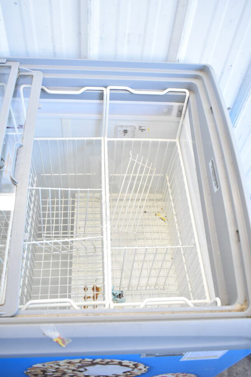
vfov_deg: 59.5
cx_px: 126
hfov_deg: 41.7
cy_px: 188
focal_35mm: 32
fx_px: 329
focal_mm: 21
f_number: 5
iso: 1600
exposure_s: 1/100
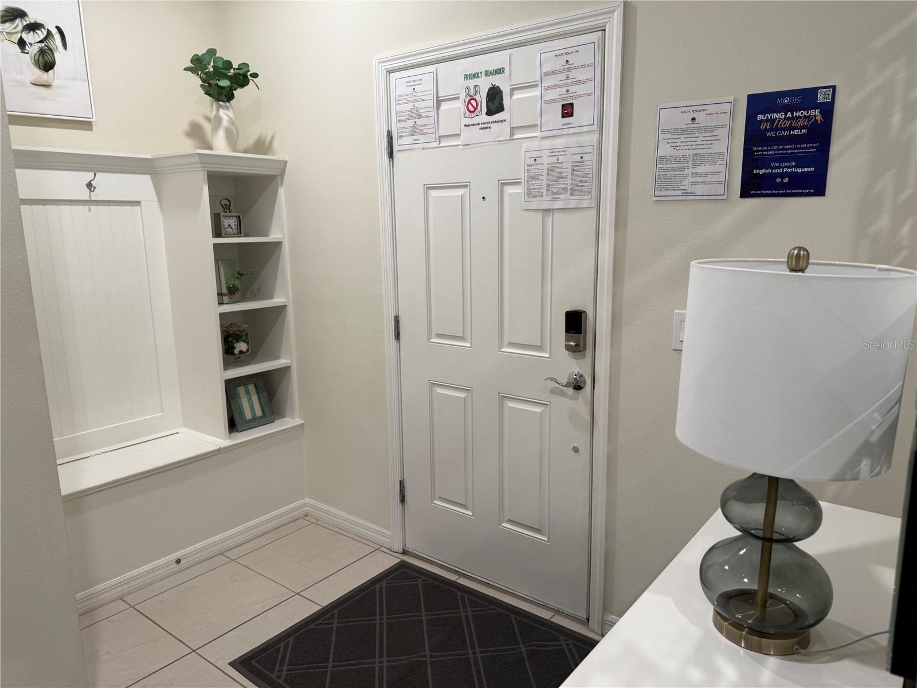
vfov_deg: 56.8
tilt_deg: -10.1
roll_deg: +0.9
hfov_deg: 71.6
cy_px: 344
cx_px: 458
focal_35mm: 24
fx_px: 636
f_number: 1.78
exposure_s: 1/60
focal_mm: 6.76
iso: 125
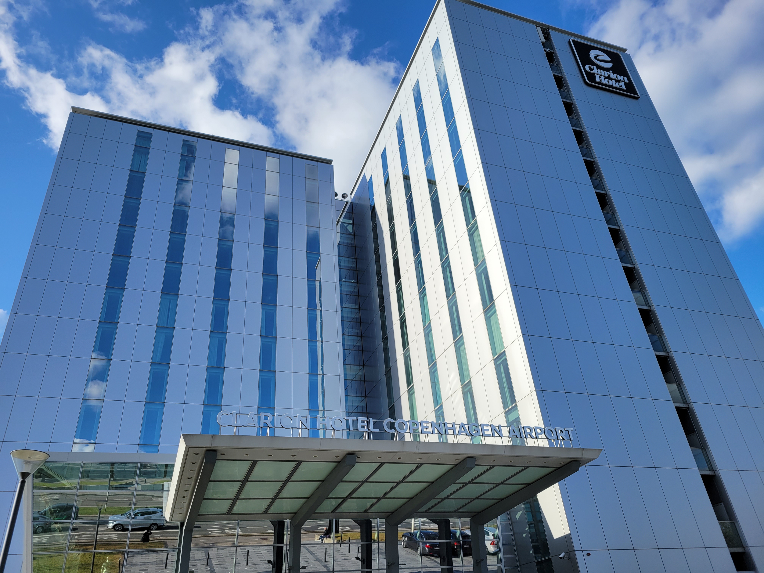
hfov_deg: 67.3
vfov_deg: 53.1
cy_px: 286
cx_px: 382
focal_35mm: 26
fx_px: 574
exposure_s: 1/2259
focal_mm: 5.4
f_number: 1.8
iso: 40
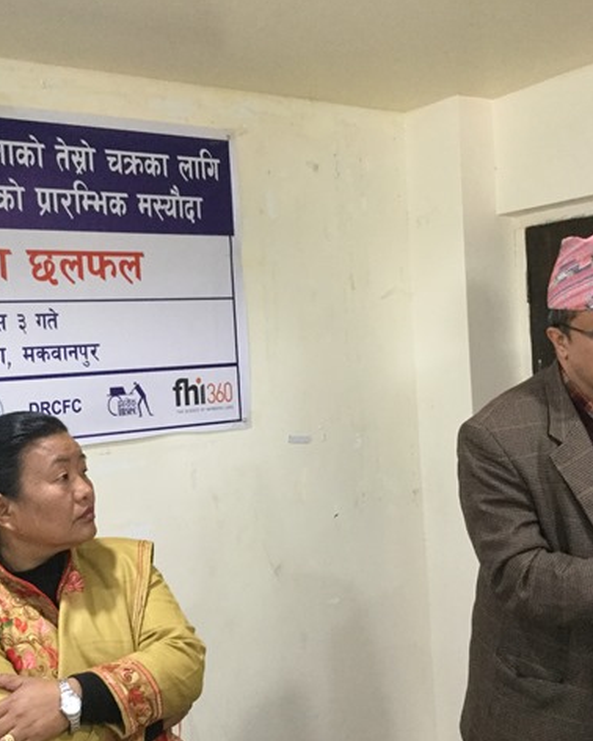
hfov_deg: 36.5
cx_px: 268
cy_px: 367
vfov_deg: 44.8
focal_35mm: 41
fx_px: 899
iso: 250
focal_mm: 3.3
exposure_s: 1/33
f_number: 2.4
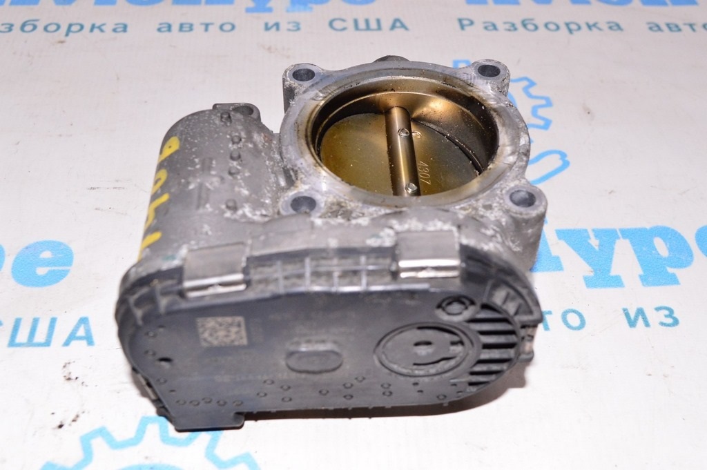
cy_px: 235
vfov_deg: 30.8
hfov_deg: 45.0
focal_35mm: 44
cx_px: 354
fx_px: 854
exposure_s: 1/200
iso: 1600
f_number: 8
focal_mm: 29
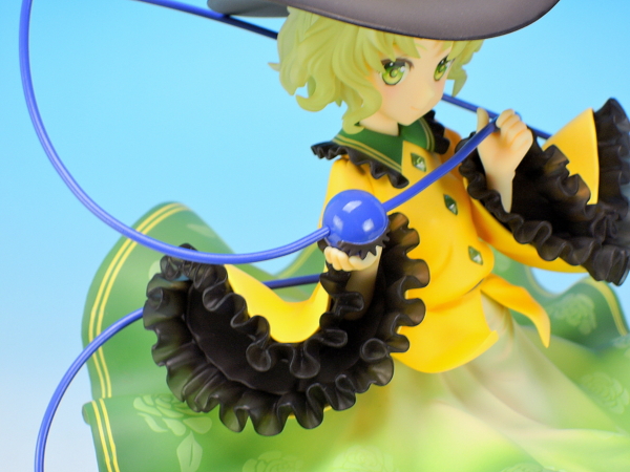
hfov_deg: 18.7
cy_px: 236
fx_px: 1911
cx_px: 315
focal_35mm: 105
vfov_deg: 14.1
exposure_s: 1/2
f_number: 6.5
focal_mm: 22.4
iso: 80
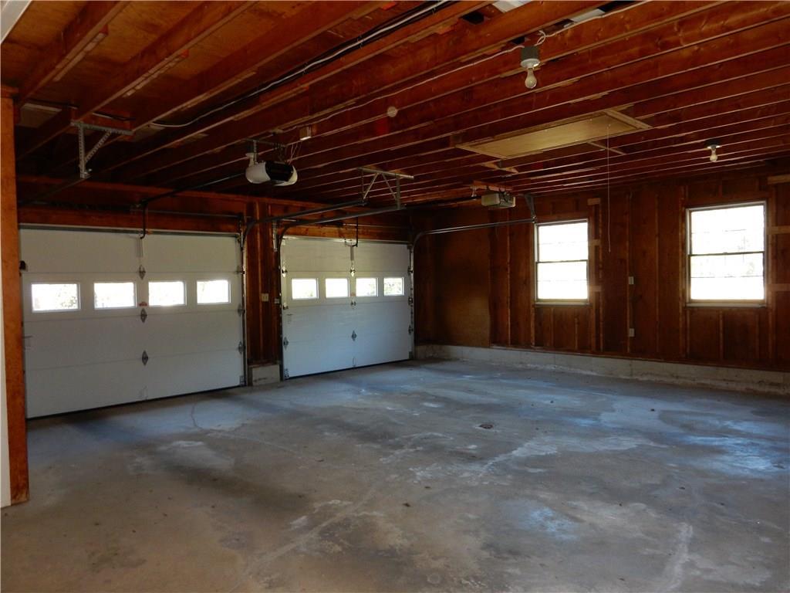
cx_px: 395
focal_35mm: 25
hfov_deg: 69.4
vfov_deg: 54.9
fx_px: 571
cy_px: 296
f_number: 3.7
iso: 280
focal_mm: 4.5
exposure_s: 1/30
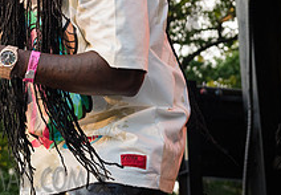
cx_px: 4
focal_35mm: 162
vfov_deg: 8.6
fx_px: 1280
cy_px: -73
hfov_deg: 12.4
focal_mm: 50
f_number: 4.5
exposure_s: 1/640
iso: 2000
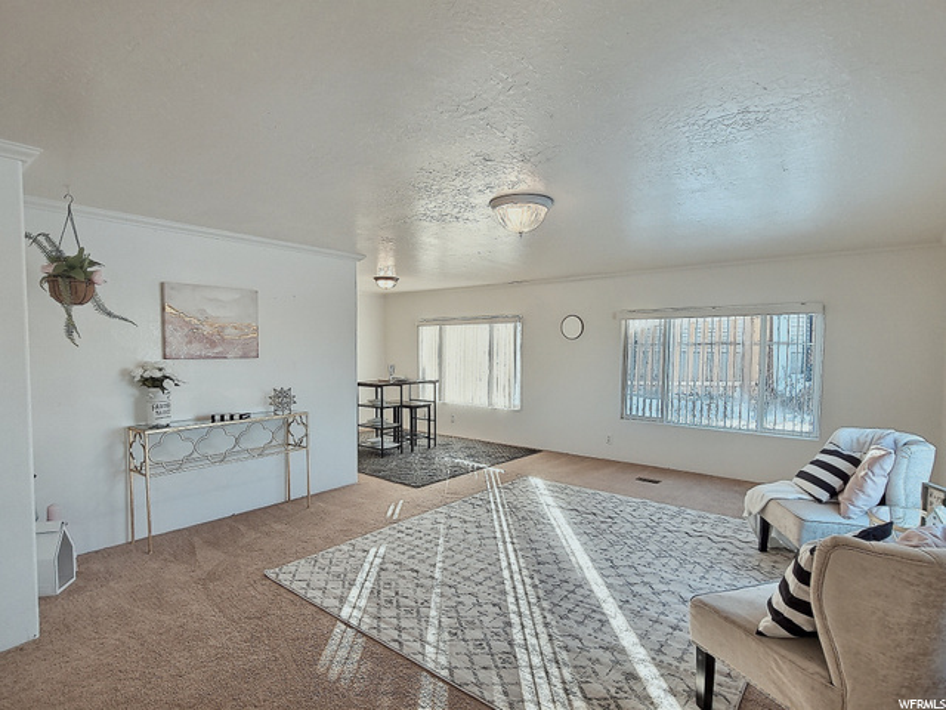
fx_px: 355
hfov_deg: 106.2
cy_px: 355
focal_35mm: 13
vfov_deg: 89.9
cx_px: 473
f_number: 2.2
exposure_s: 1/2
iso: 200
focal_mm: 2.2
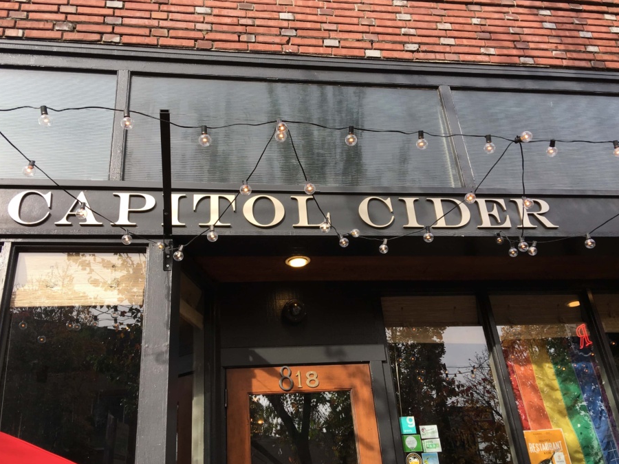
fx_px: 590
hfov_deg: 55.3
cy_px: 228
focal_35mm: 33
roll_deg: +6.5
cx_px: 300
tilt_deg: +29.5
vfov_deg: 42.9
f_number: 2.2
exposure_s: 1/356
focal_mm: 4.15
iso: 25
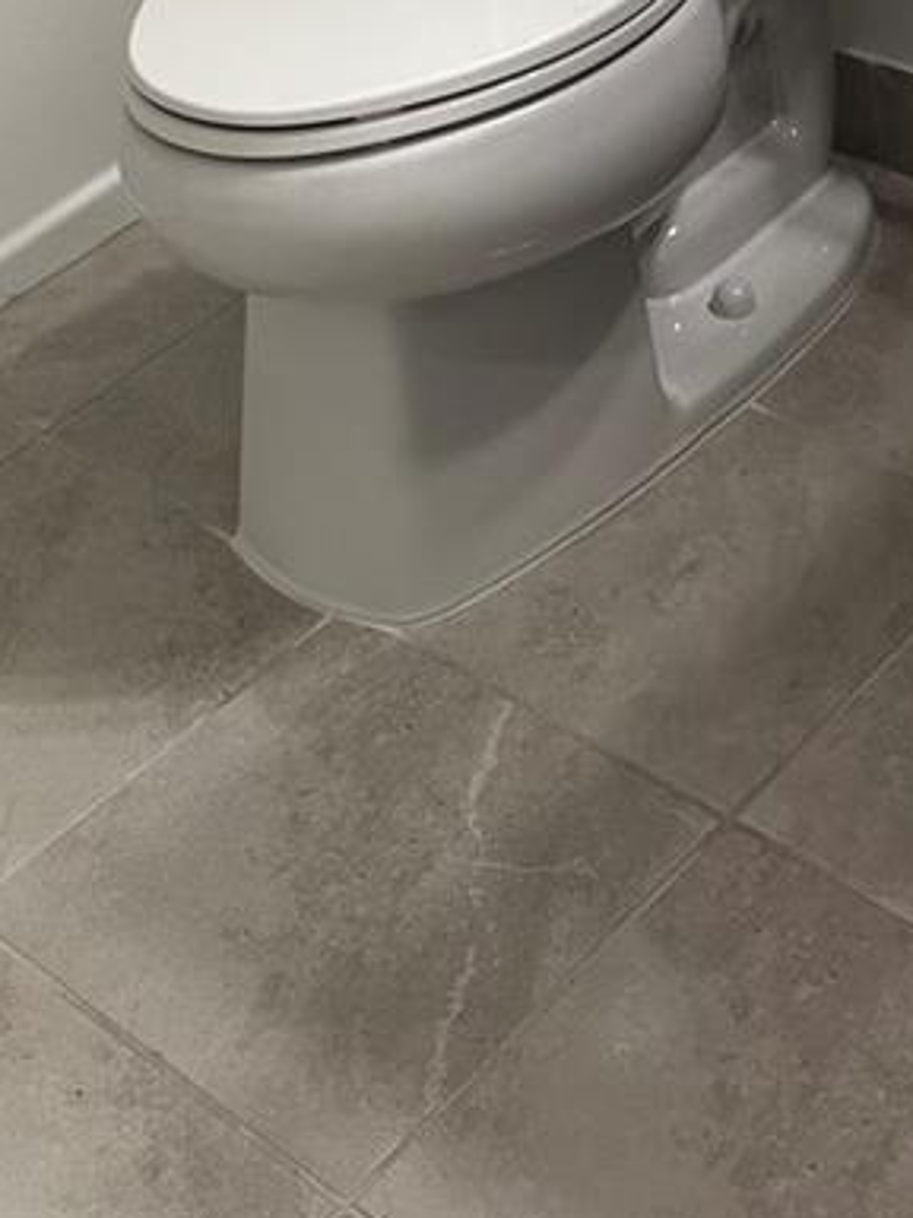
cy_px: -412
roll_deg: +6.3
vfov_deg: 22.8
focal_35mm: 75
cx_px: 504
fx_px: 2638
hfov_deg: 19.6
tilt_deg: -19.3
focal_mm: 6.86
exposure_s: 1/120
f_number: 1.78
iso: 160
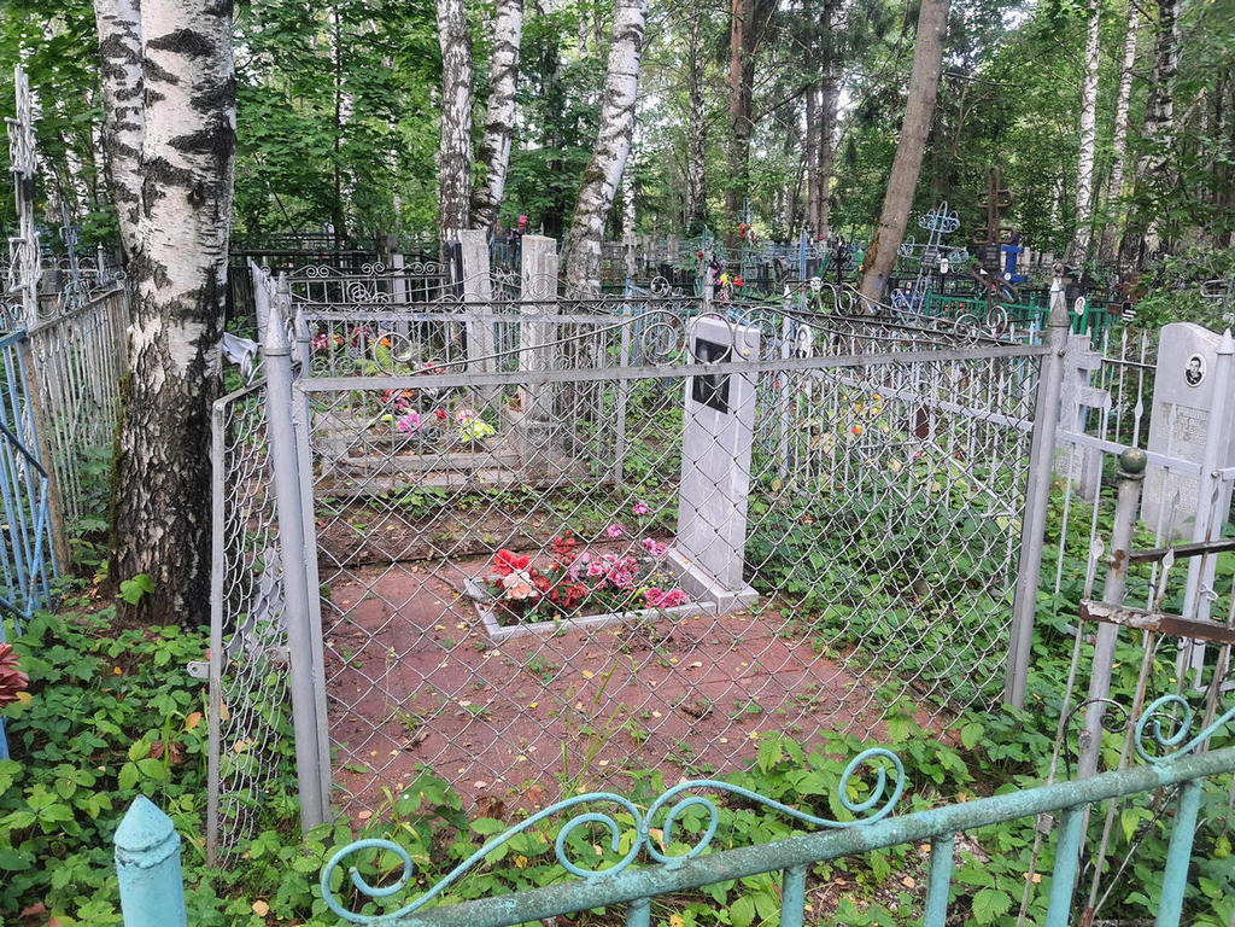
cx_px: 618
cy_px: 464
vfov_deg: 53.1
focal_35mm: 26
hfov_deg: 67.3
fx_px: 928
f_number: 1.7
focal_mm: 4.32
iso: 125
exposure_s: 1/120
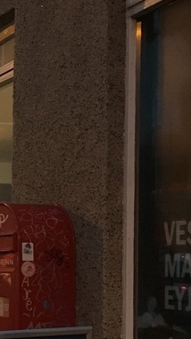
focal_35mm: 85
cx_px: -138
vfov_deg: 24.7
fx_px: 766
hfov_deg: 13.0
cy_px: 258
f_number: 2.2
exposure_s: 1/20
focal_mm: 4.15
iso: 200
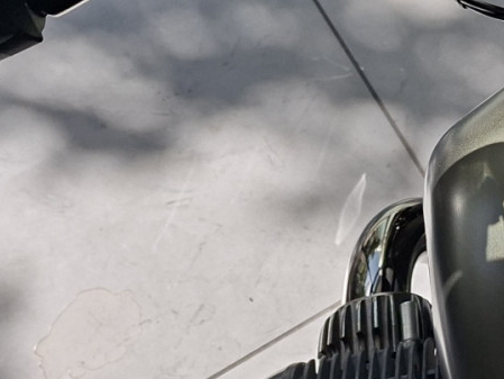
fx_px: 1194
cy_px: -216
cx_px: 676
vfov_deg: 16.2
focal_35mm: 82
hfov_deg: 21.3
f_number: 1.8
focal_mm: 5.54
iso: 40
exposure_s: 1/655
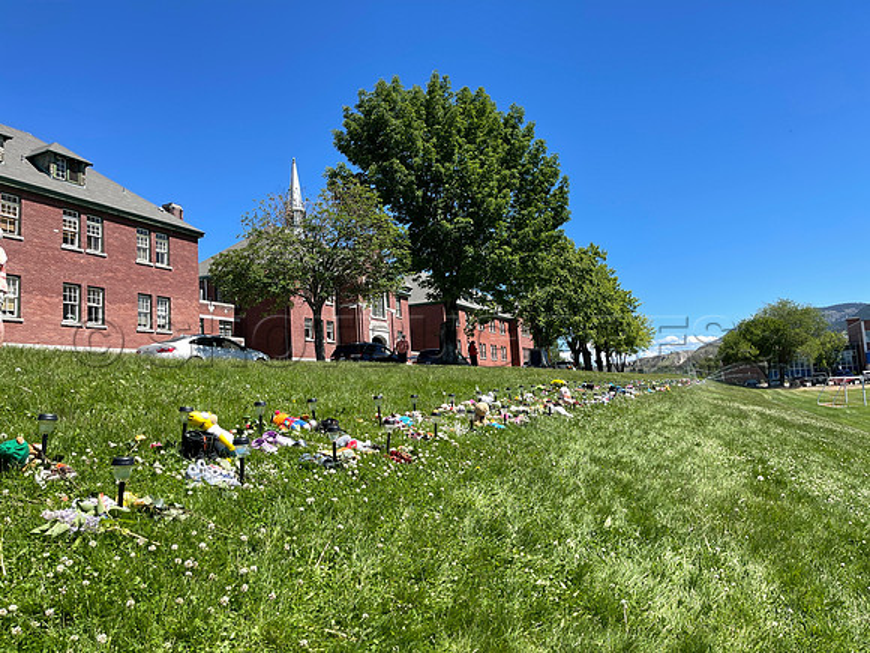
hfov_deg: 67.3
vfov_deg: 53.1
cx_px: 435
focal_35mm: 26
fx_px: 653
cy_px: 326
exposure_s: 1/2387
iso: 32
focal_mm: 5.1
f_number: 1.6
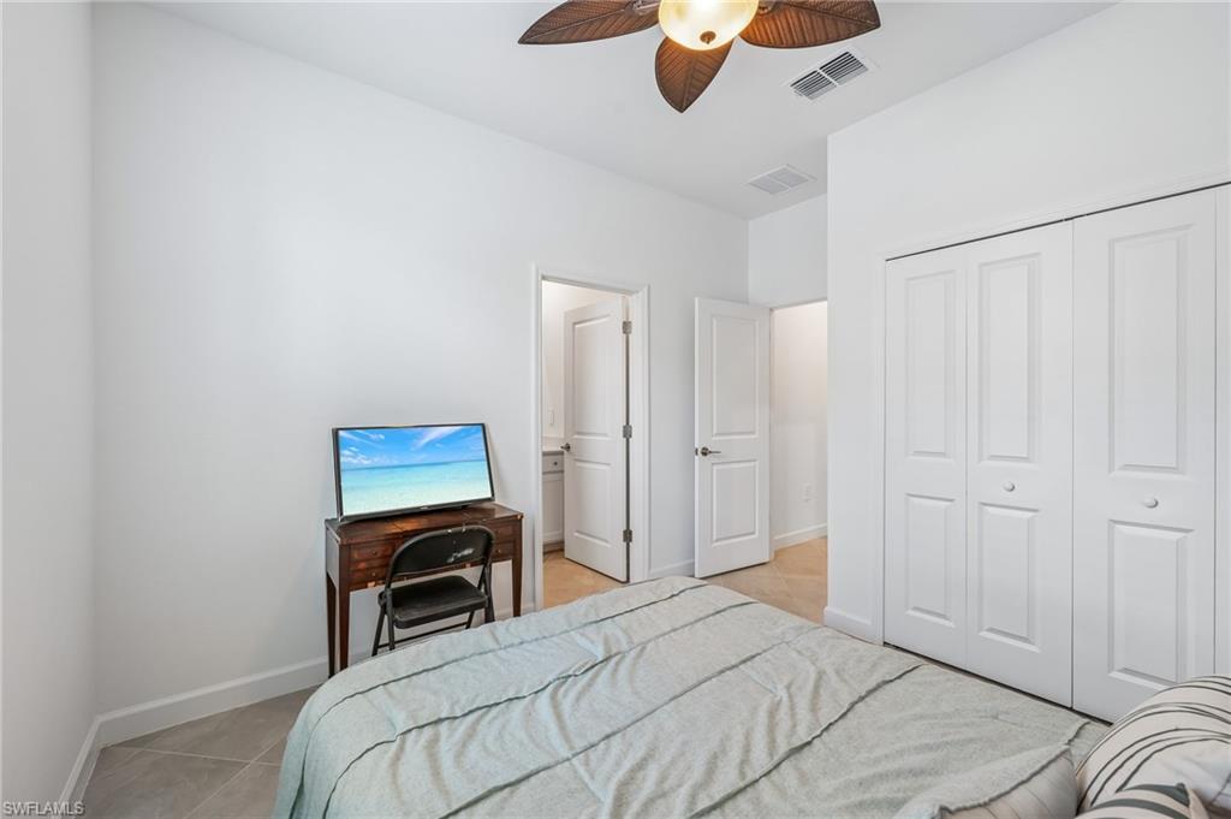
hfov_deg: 104.3
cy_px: 410
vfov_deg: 81.1
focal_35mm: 14
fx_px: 478
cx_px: 616
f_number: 8
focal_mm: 14
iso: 400
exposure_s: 1/25
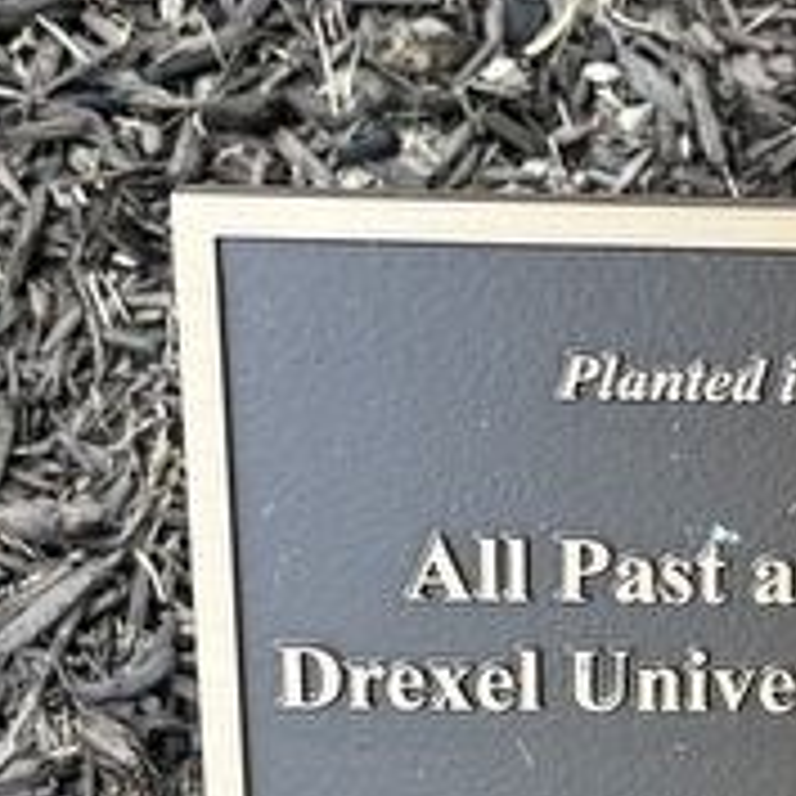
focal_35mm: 104
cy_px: 670
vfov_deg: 16.6
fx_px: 2706
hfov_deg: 16.3
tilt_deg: -64.5
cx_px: 850
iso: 64
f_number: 1.6
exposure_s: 1/130
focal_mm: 5.1
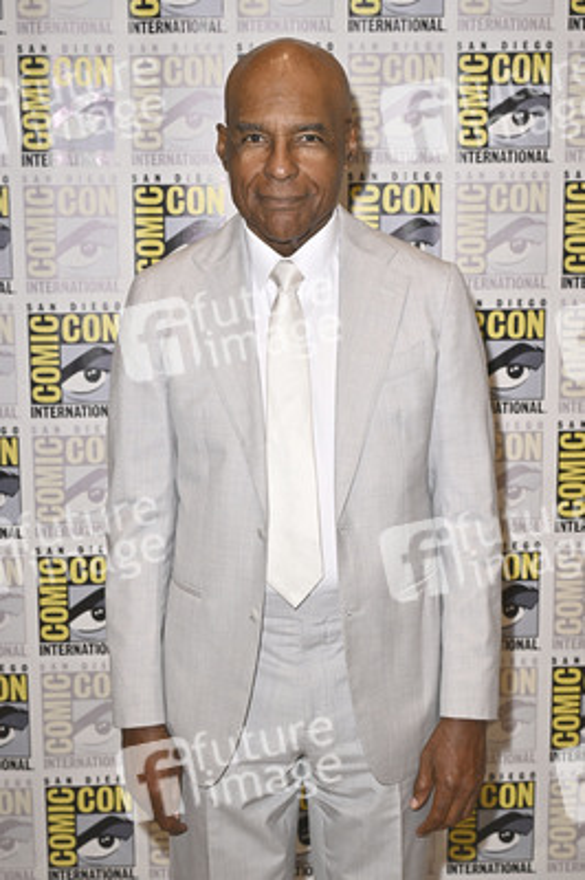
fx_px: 1294
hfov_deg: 25.5
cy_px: 440
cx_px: 292
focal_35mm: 53
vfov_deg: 37.5
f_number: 6.3
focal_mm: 53
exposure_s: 1/250
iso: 2000
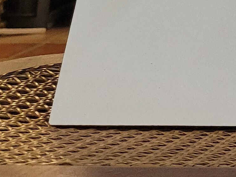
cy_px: -263
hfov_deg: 11.9
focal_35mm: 140
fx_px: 955
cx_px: 531
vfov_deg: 9.3
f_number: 1.8
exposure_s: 1/100
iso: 320
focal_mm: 5.4
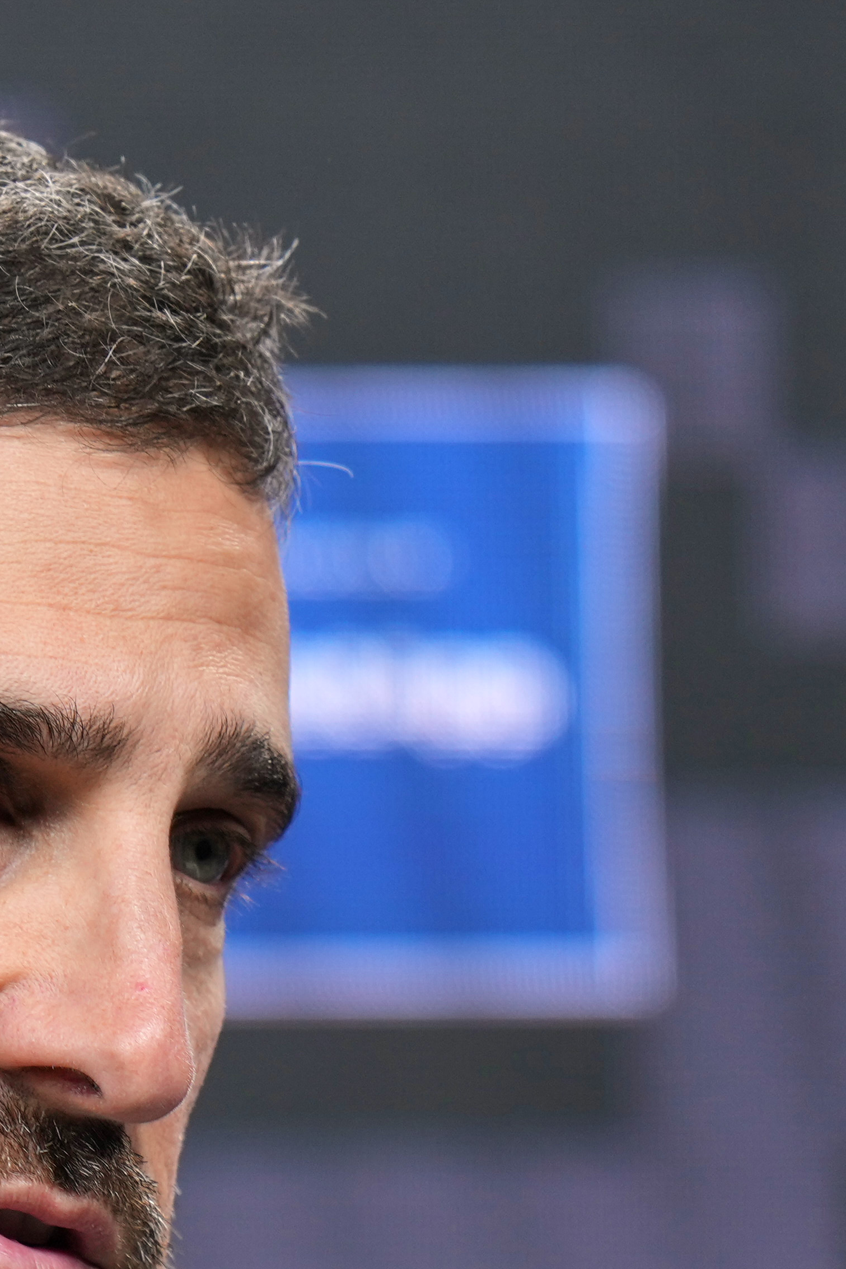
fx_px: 53180
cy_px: 1469
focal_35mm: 1509
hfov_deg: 0.9
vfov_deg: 1.4
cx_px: -71
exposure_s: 1/250
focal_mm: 400
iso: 320
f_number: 2.8
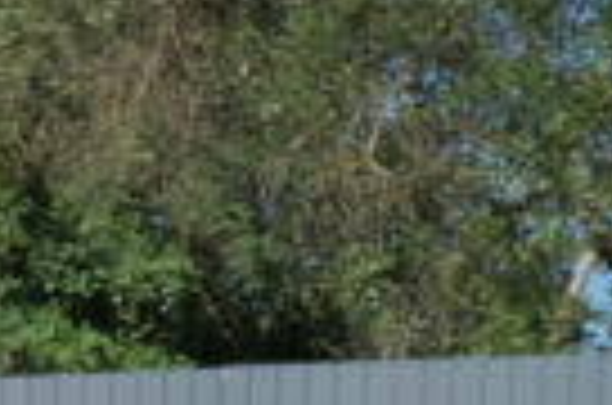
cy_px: 1415
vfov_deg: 3.3
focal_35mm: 408
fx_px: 6920
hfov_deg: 5.0
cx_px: -549
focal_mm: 36.3
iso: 160
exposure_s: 1/320
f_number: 9
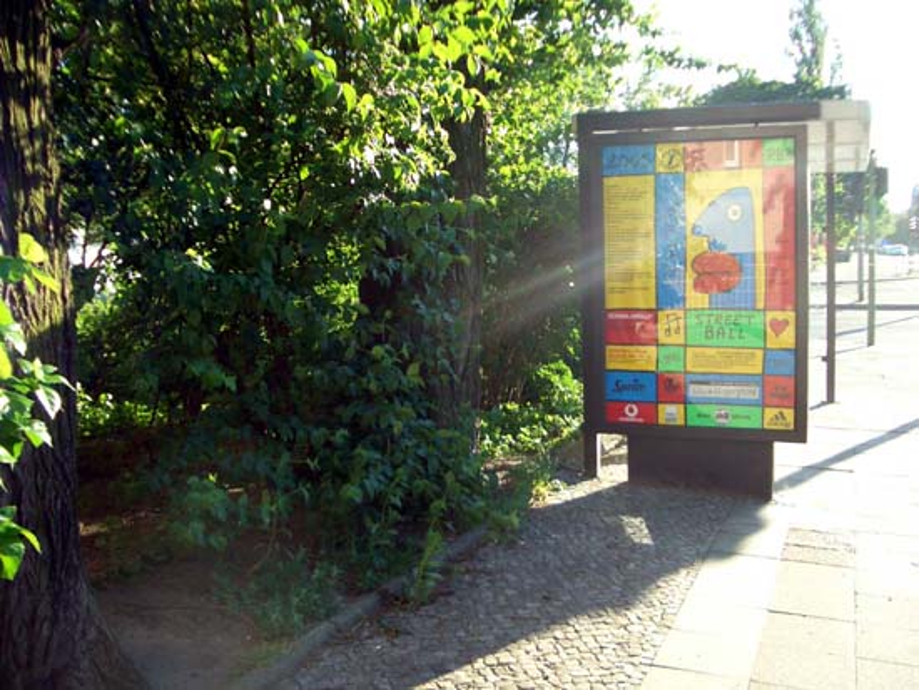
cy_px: 345
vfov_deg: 40.7
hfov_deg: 52.6
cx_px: 460
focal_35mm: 35
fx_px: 930
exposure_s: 1/160
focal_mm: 5.8
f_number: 2.6
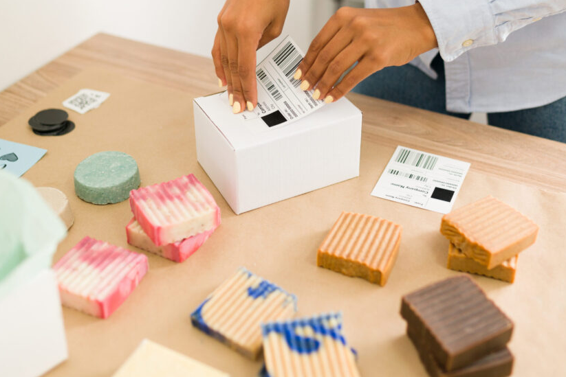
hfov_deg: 38.9
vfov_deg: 26.3
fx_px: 802
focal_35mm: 51
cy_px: 108
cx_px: 300
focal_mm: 35
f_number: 1.8
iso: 400
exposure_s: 1/160
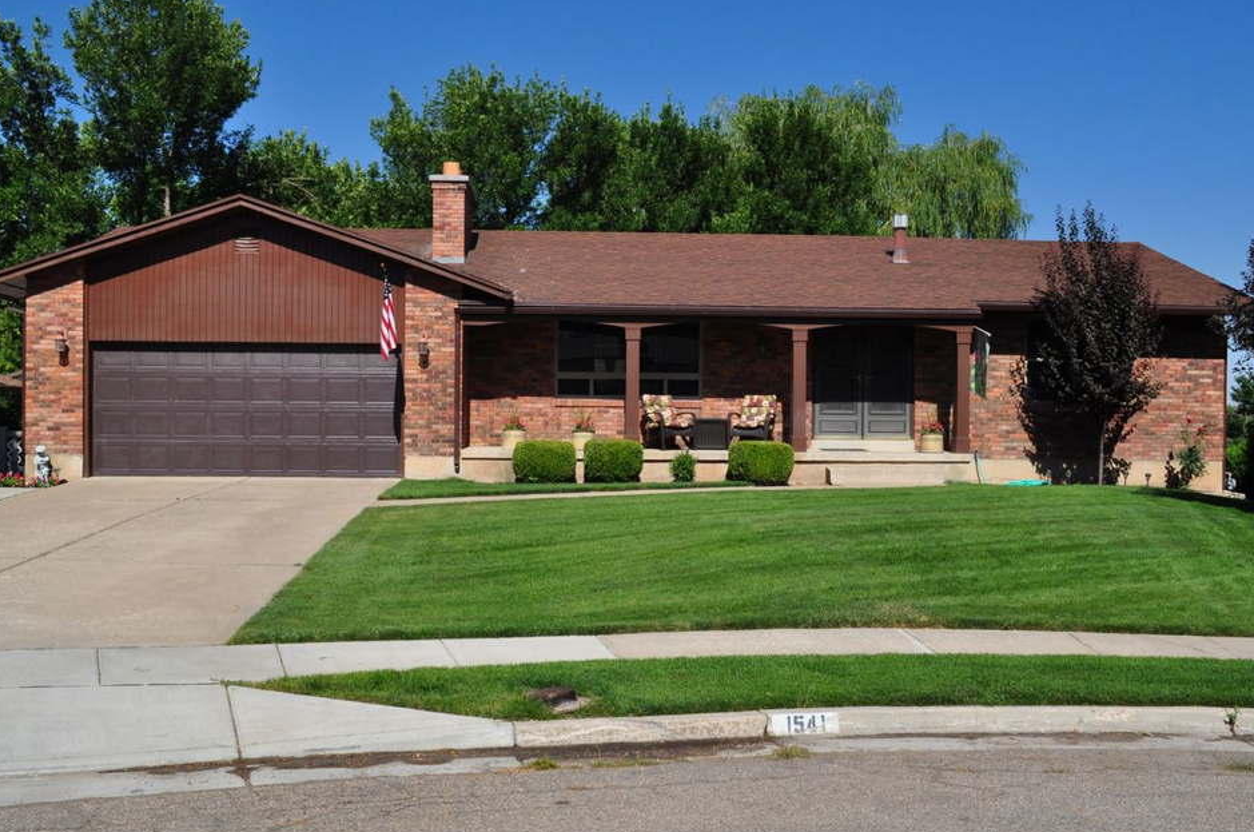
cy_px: 429
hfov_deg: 53.2
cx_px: 636
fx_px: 1252
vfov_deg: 36.8
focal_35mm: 36
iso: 200
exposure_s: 1/320
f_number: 10
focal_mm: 22
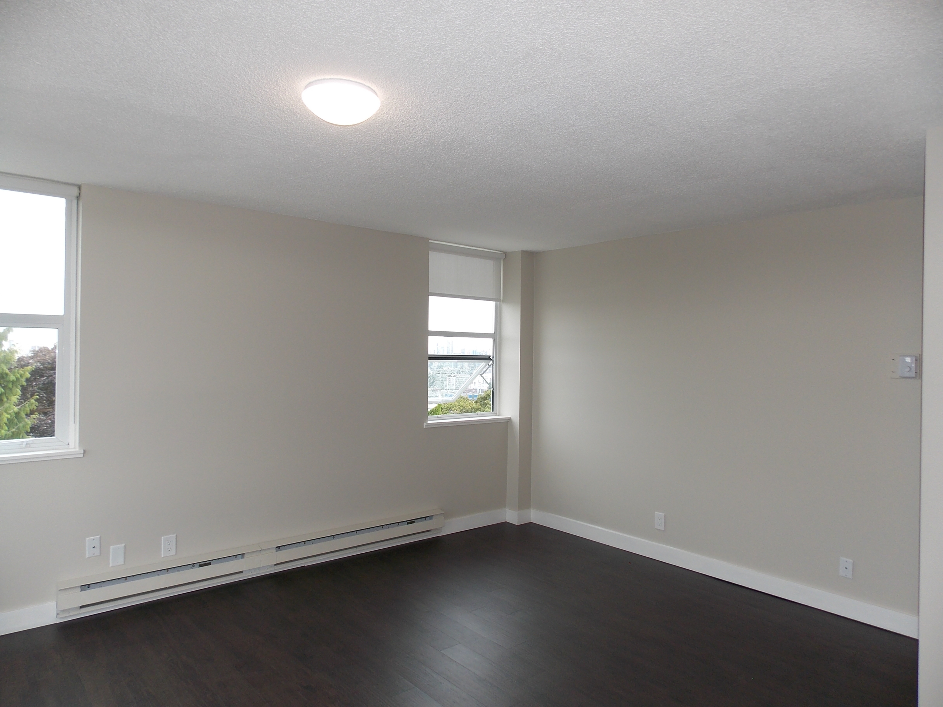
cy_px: 354
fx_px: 627
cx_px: 472
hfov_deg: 73.9
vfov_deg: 58.9
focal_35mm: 23
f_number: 3.1
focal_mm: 4
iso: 100
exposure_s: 1/30
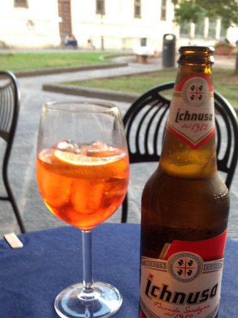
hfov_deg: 34.1
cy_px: 196
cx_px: 151
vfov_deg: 44.5
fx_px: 385
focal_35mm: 42
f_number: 2.4
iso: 80
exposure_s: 1/20
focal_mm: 4.12
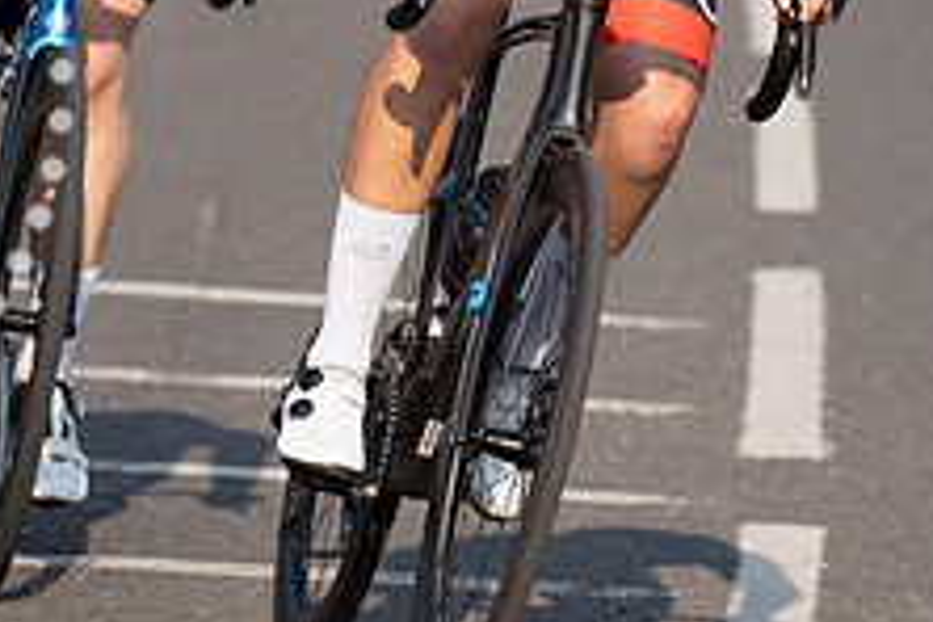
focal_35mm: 704
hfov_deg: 2.9
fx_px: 18244
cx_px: 913
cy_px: -514
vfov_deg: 1.9
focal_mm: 182
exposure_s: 1/1000
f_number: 4.5
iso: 160
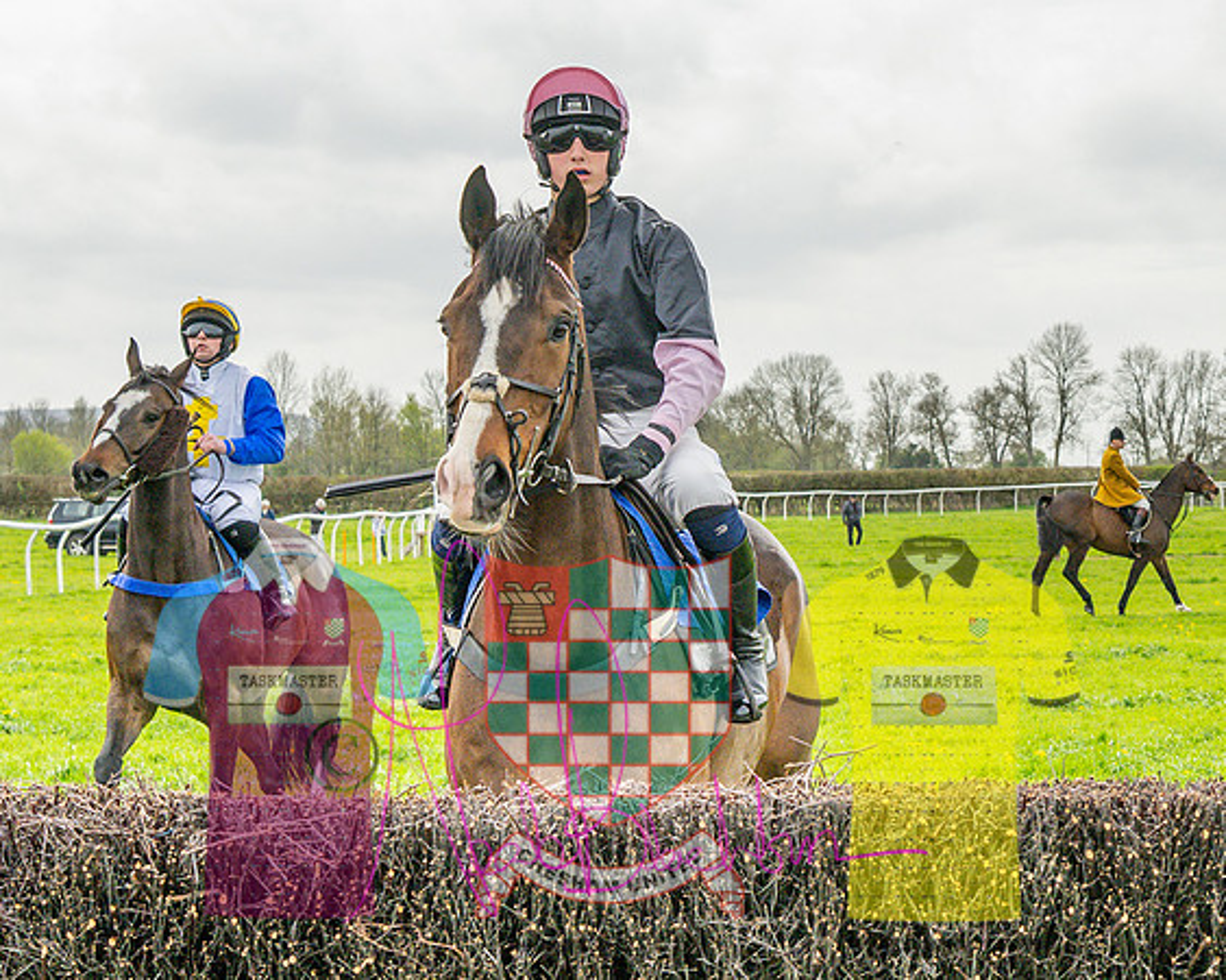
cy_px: 573
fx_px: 3689
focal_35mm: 102
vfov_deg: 15.1
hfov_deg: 18.7
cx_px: 1018
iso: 400
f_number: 5
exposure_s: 1/1600
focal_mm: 35
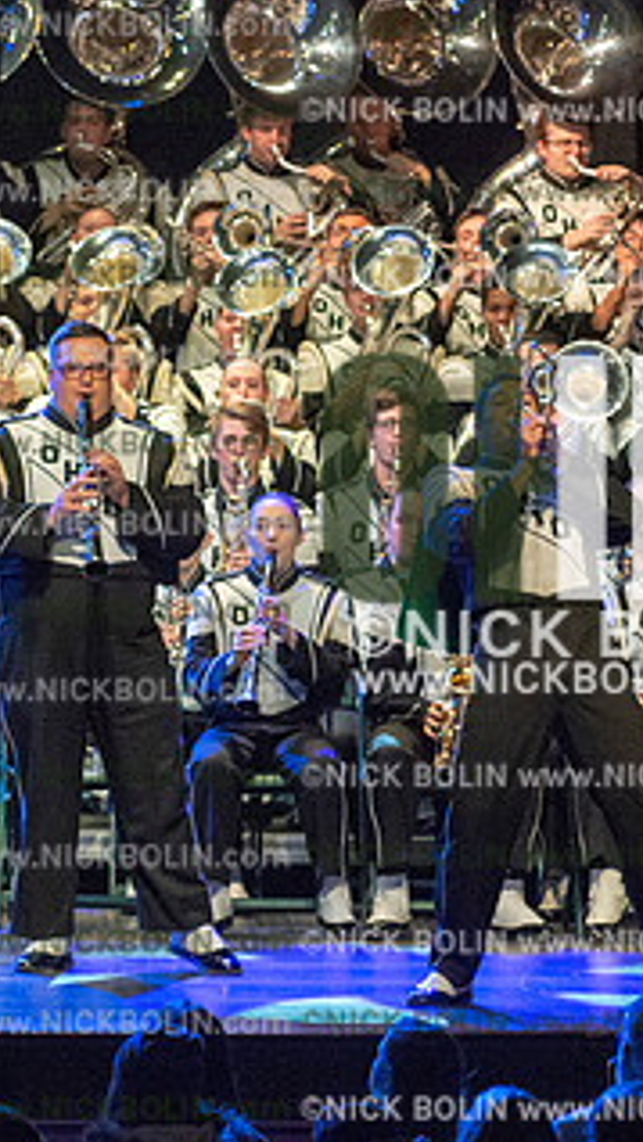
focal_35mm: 334
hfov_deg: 3.6
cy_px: 524
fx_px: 10118
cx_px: 575
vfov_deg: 6.5
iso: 8000
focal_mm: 175
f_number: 5.6
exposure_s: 1/400
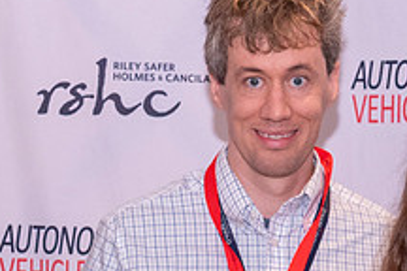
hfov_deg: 11.6
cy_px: 215
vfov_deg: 7.7
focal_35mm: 177
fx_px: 2001
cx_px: 337
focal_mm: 44
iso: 2500
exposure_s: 1/125
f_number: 9
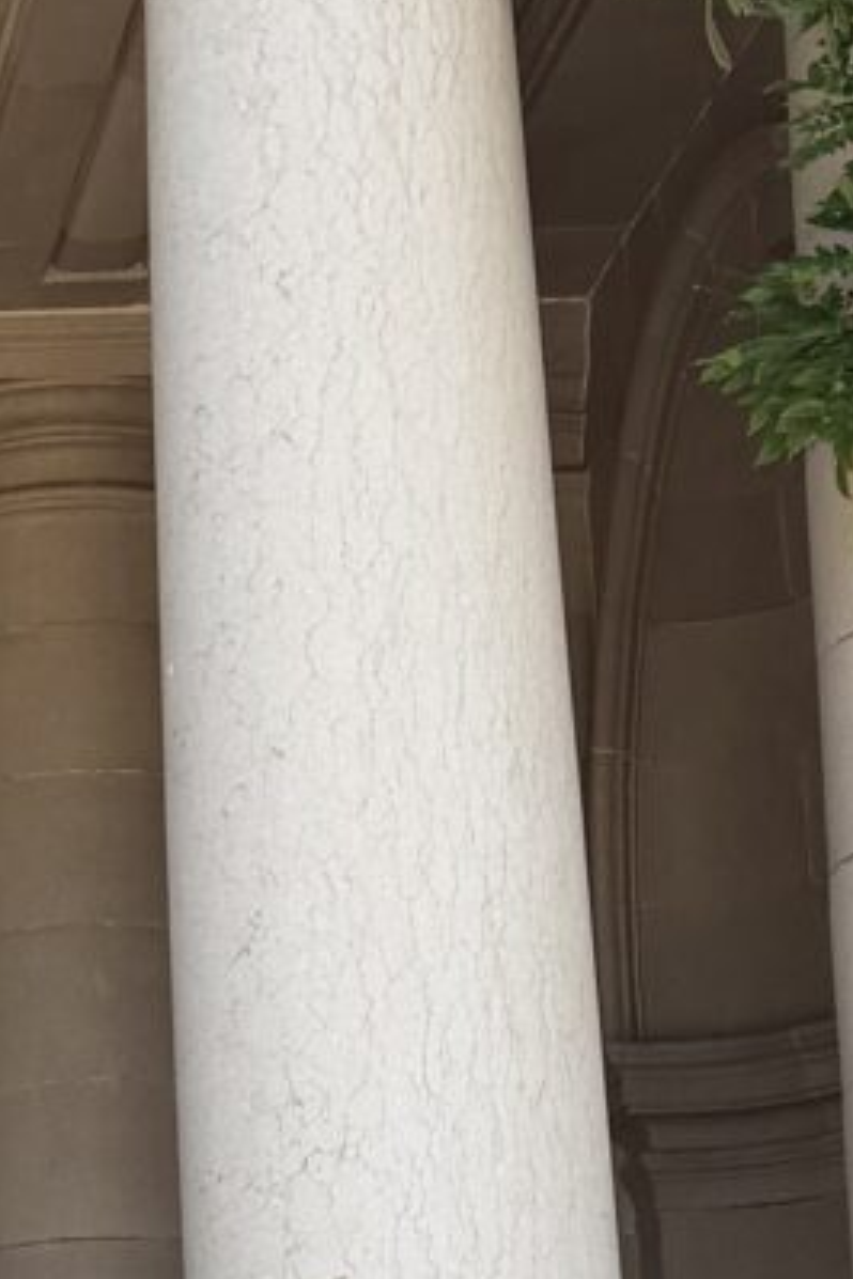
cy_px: 1055
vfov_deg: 12.8
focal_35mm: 160
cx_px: -673
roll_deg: +1.1
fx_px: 5686
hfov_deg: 8.3
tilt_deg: +12.1
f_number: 1.78
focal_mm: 6.76
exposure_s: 1/1211
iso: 100
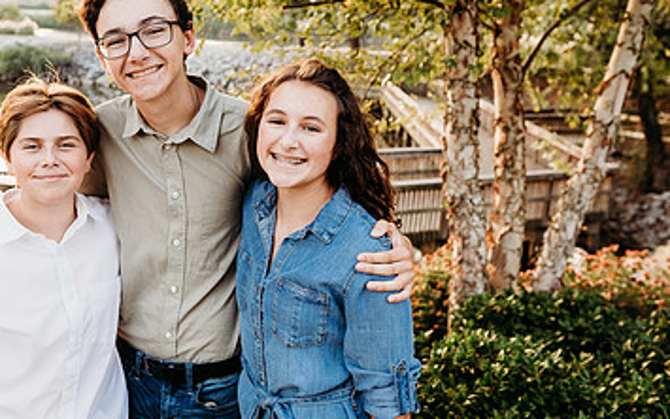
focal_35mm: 40
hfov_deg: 47.9
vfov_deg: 31.7
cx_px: 191
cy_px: 135
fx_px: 731
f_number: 3.2
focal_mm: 24
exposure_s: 1/200
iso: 250
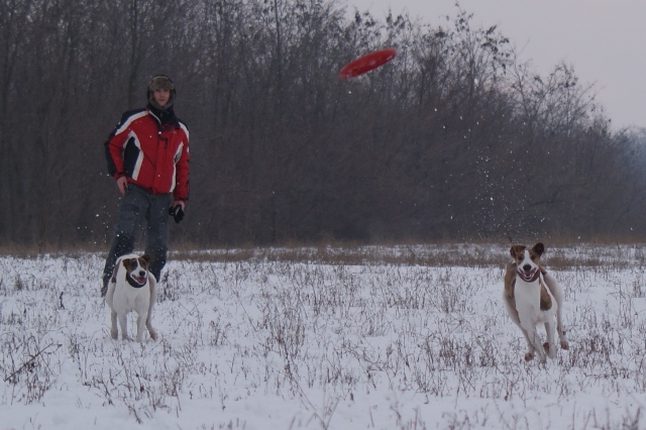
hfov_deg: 19.5
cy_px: 215
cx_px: 323
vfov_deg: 13.0
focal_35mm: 105
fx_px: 1883
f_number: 4.5
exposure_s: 1/320
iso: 100
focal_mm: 70
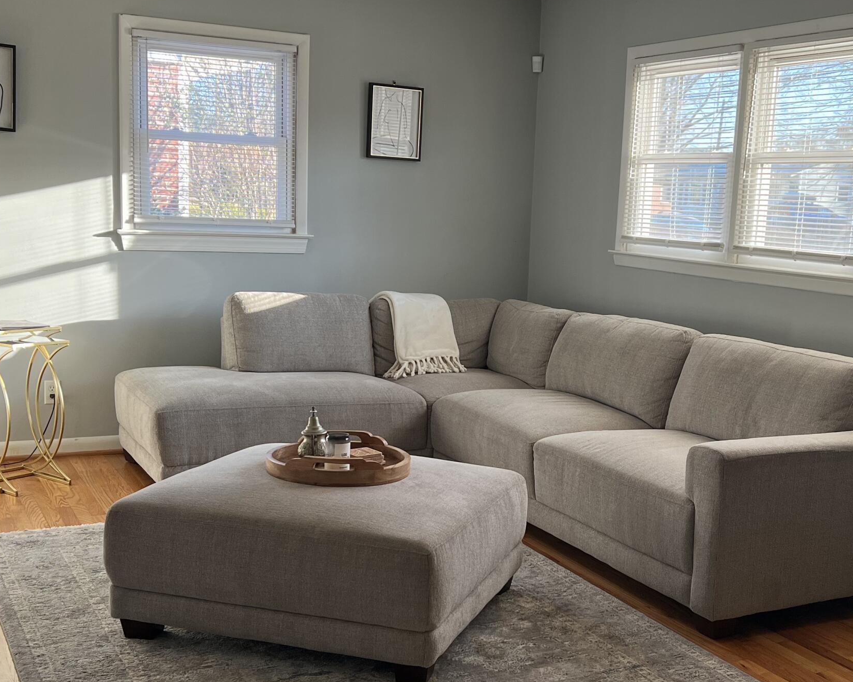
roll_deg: -2.3
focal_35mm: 46
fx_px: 1161
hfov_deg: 40.2
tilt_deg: -9.7
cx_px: 502
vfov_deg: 32.7
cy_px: 399
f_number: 1.5
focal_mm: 5.7
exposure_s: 1/121
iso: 80
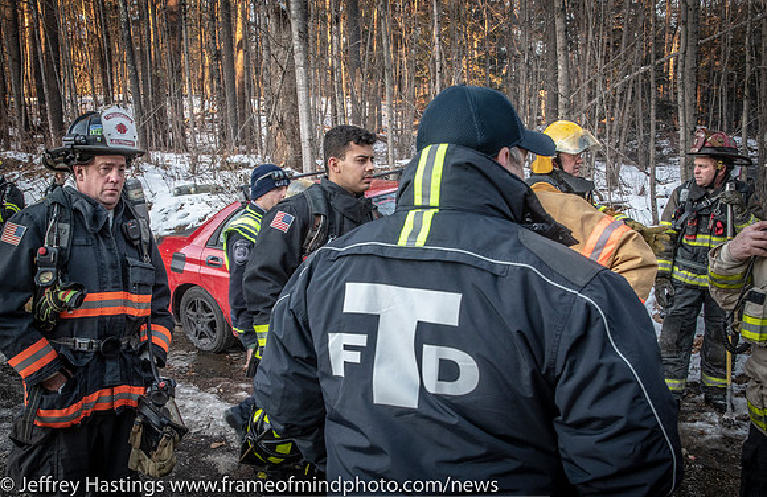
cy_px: 263
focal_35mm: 36
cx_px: 369
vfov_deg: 35.8
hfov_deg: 52.9
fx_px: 770
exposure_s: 1/125
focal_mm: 22
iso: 1250
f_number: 7.1
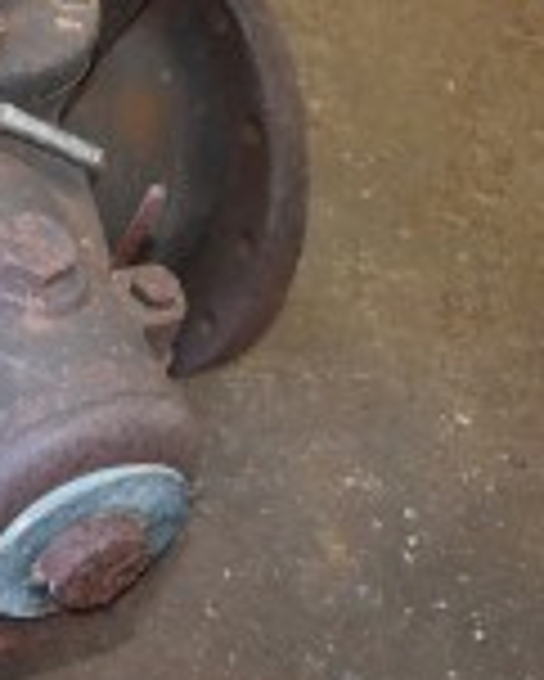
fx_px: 1870
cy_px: -18
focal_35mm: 93
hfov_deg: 15.9
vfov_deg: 19.9
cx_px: -126
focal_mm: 20
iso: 800
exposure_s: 1/160
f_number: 3.8
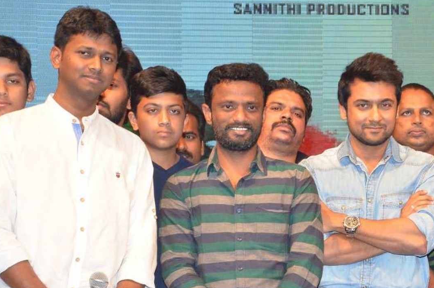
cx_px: 404
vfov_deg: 8.9
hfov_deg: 13.3
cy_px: 284
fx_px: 1841
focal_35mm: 153
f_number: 8
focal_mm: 48
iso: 1600
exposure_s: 1/125
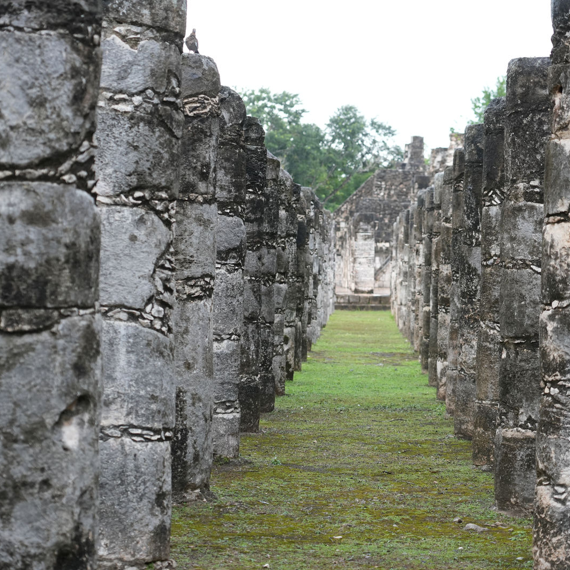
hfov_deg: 18.8
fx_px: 1714
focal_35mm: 92
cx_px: 367
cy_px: 285
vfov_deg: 18.9
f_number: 4
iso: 1000
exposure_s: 1/160
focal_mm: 72
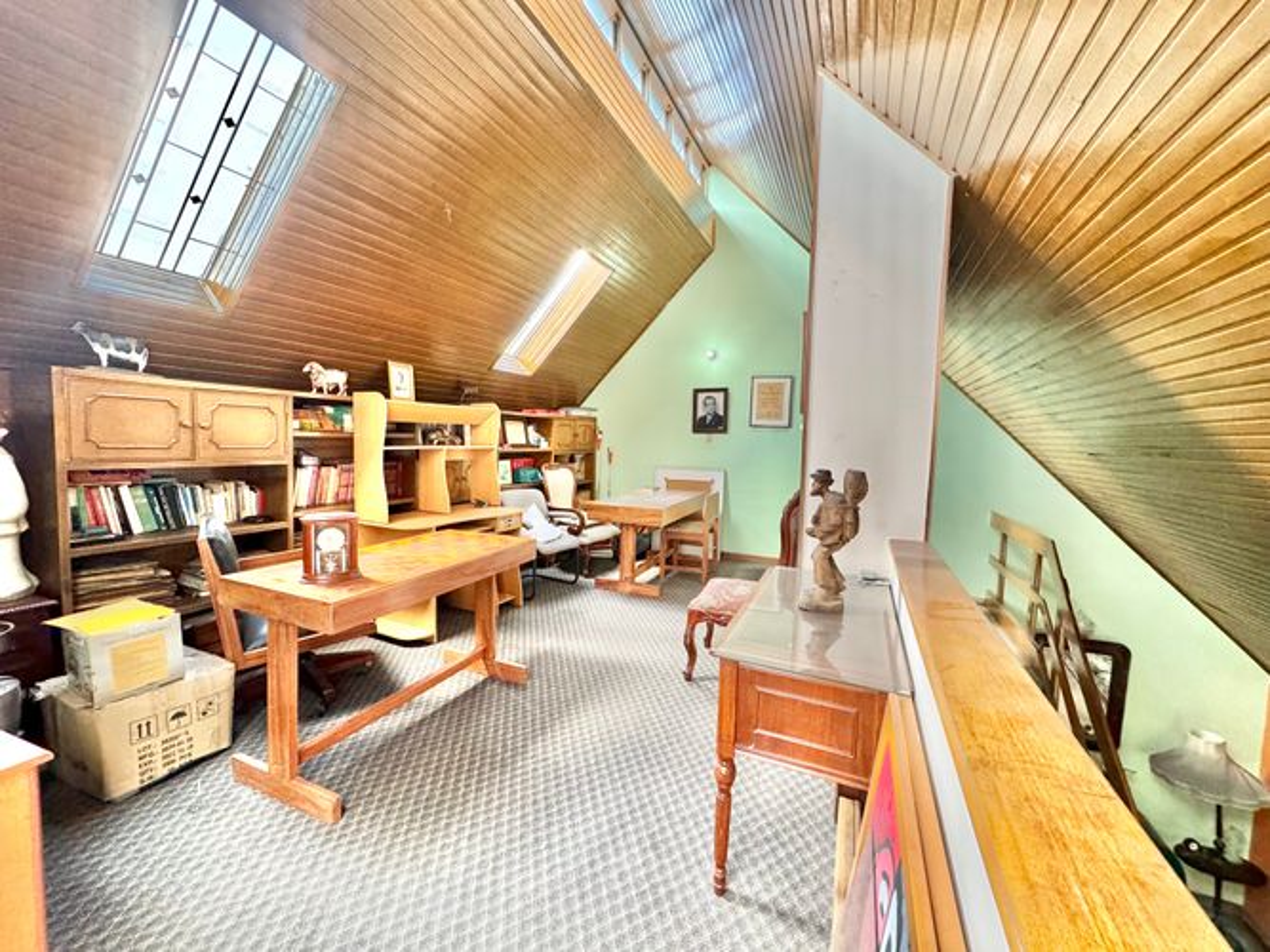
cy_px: 476
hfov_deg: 102.1
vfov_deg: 85.7
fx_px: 514
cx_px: 635
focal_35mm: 14
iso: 400
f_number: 2.2
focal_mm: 2.22
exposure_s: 1/60
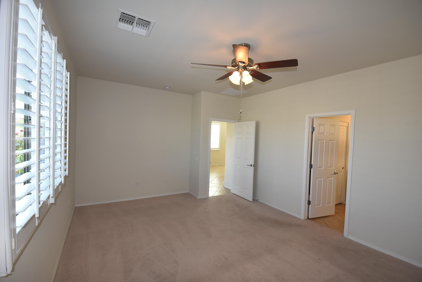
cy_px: 141
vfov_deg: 77.4
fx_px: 176
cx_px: 211
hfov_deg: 100.3
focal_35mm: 15
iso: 800
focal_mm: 10
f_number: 5
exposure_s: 1/100
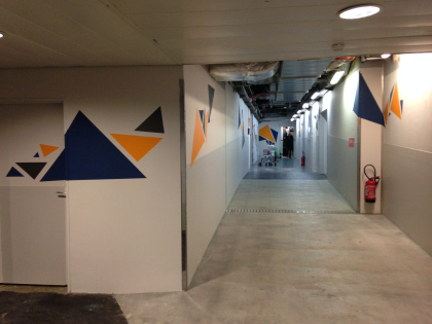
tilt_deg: -1.7
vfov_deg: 42.9
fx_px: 412
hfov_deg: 55.4
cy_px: 162
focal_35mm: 33
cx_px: 216
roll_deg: +2.3
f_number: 2.4
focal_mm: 4.12
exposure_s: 1/20
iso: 200
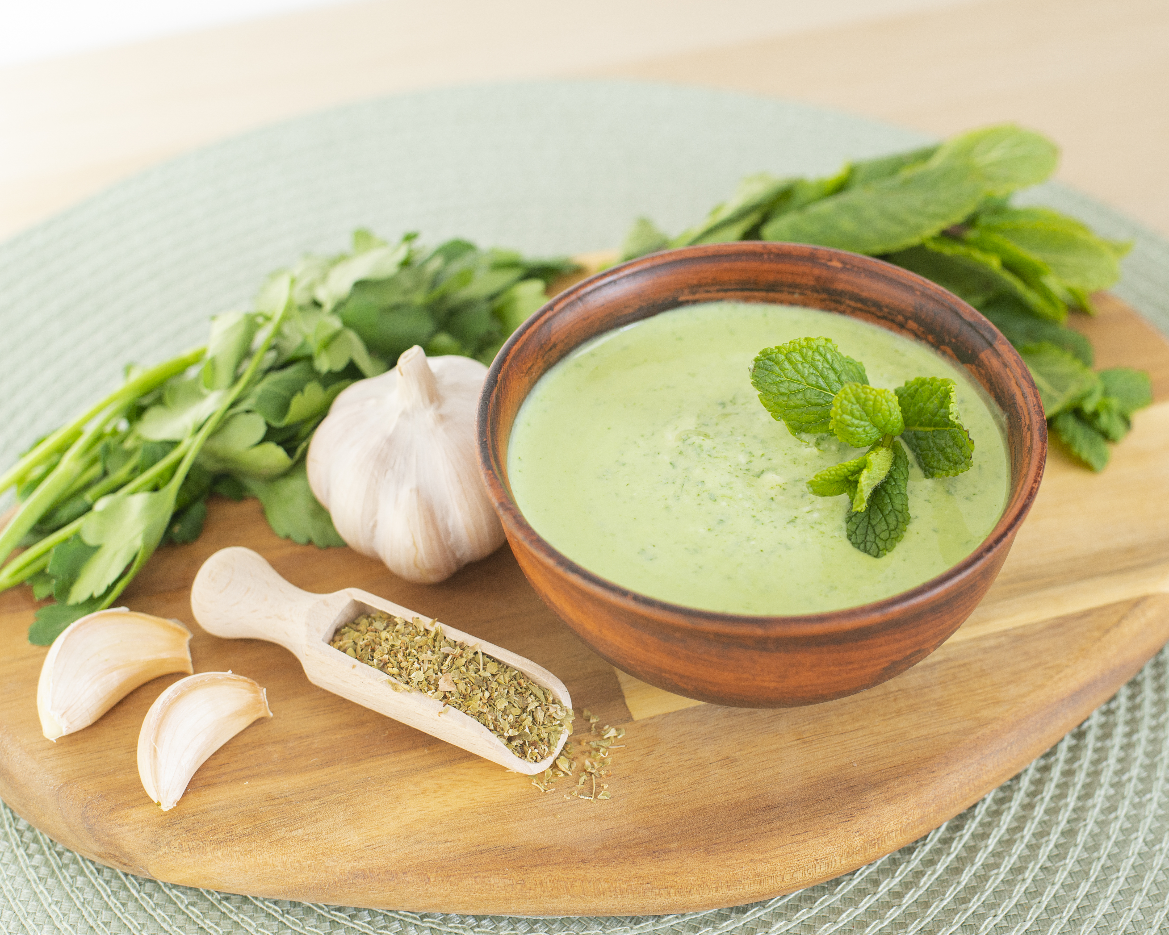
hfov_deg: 32.9
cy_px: 469
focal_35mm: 57
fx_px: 1972
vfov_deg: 26.7
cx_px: 702
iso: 500
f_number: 4.5
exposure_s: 1/125
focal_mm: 50
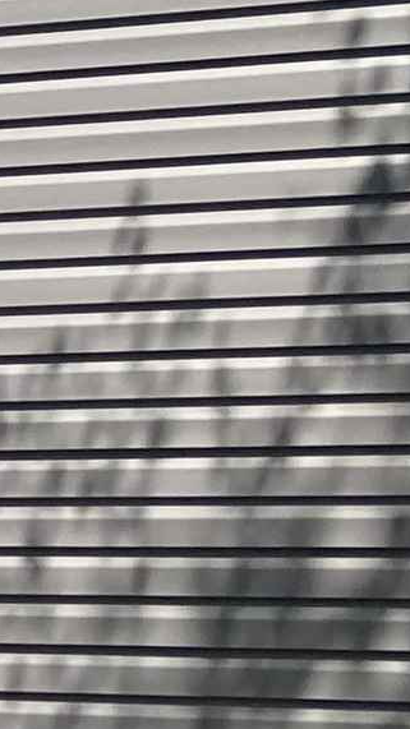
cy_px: 378
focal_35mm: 164
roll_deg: -0.7
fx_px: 3171
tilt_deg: +4.4
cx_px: -1475
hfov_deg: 5.8
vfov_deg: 13.1
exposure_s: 1/2404
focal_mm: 3.99
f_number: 1.8
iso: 20
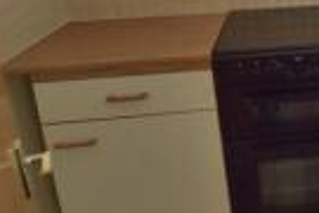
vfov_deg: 24.6
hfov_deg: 31.3
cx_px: 385
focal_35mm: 53
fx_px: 470
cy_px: 13
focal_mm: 10
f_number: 3.5
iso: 1600
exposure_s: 1/60
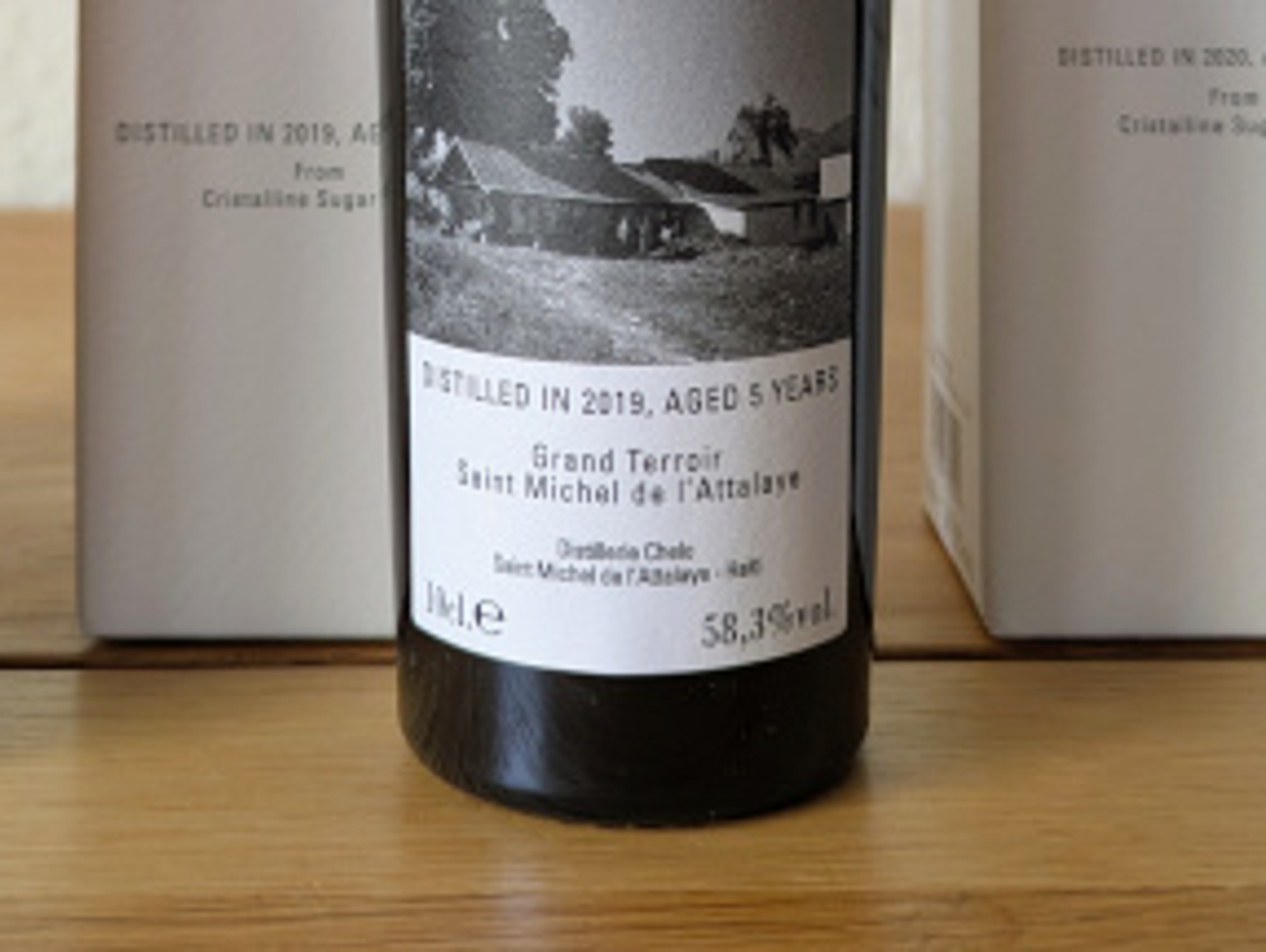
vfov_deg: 22.6
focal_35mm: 61
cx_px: 569
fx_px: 2234
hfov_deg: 31.6
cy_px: -110
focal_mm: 5.43
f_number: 1.89
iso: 44
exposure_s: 1/33.3
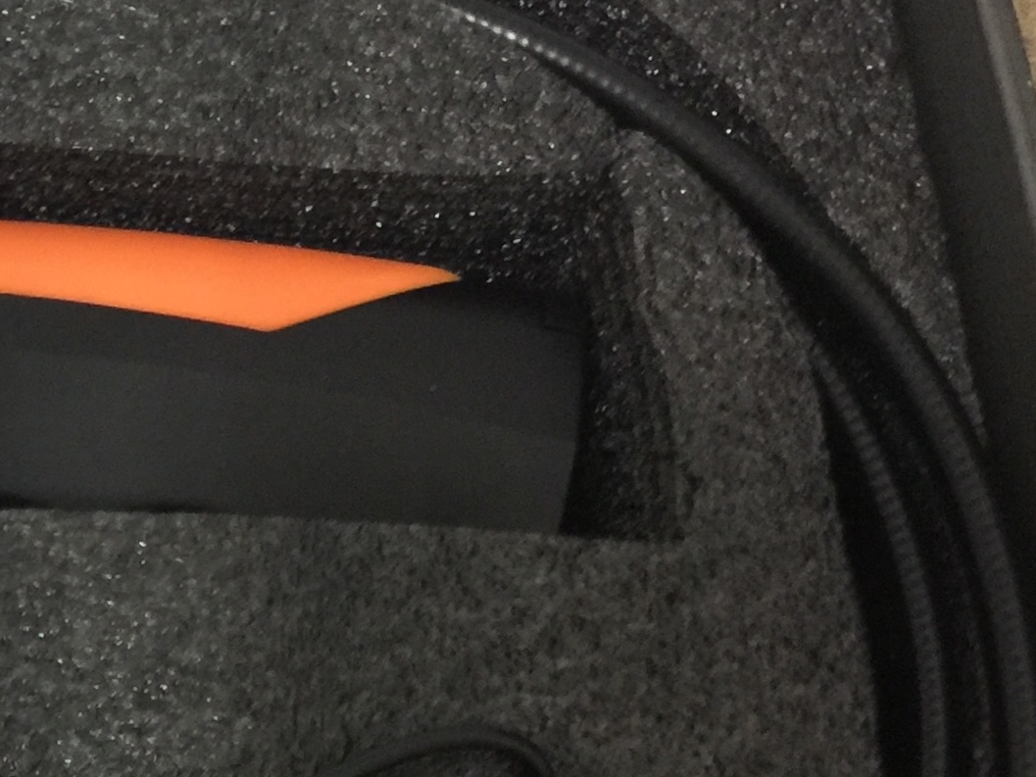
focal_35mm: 87
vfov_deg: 16.6
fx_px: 2604
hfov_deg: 20.6
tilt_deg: -68.6
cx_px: -289
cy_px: 786
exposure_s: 1/8
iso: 125
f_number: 2.2
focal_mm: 4.15
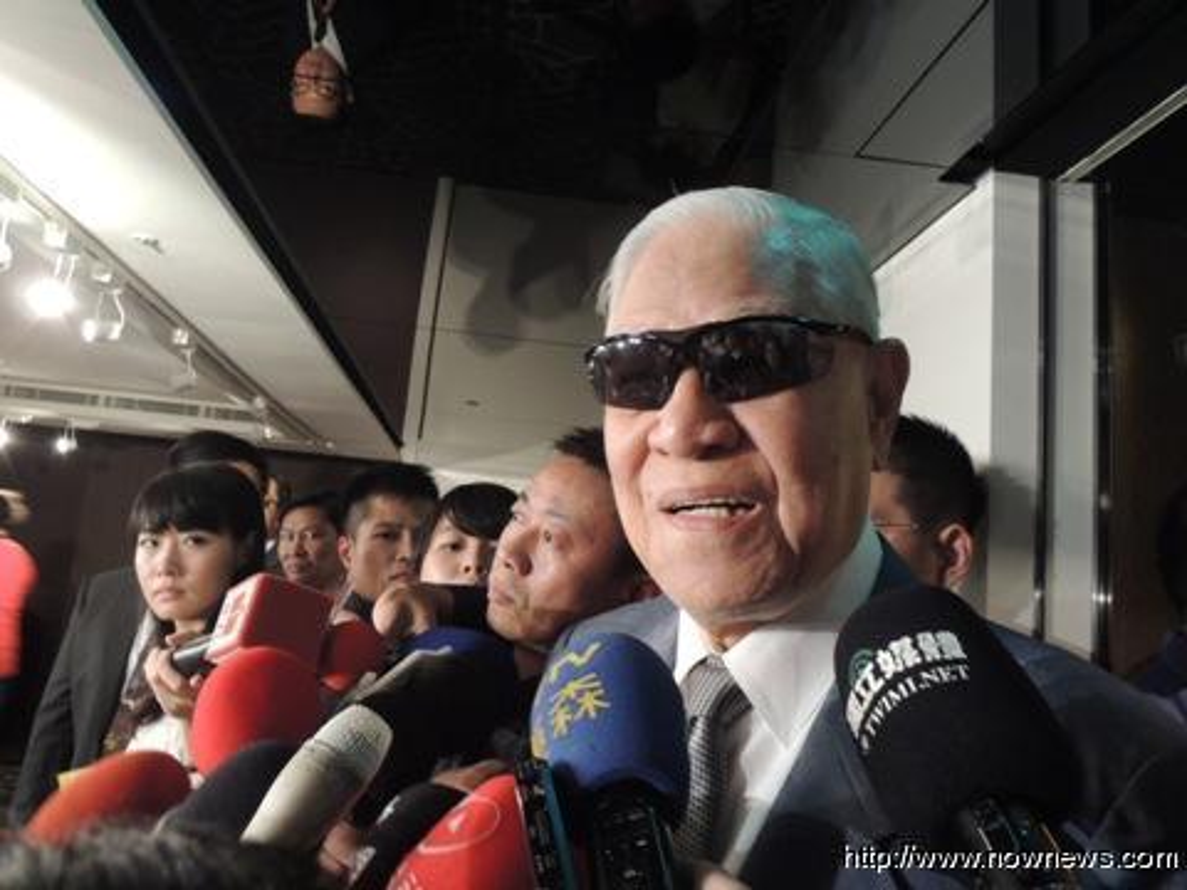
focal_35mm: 28
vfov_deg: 49.7
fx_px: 960
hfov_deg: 63.4
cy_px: 445
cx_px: 594
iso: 400
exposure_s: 1/13
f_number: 2.8
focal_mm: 5
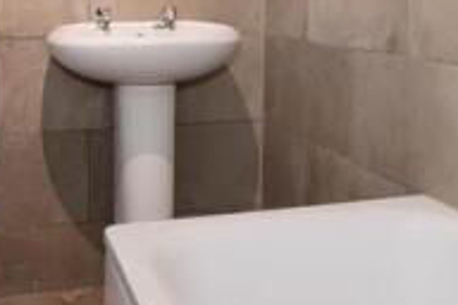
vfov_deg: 22.2
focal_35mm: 59
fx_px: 749
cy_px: -1
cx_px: 291
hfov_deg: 33.8
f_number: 14
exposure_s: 2
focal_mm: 11.5
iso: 250
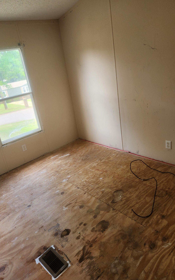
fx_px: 191
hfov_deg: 49.2
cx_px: 80
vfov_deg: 72.5
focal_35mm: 25
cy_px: 137
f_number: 1.8
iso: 125
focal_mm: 5.4
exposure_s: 1/120
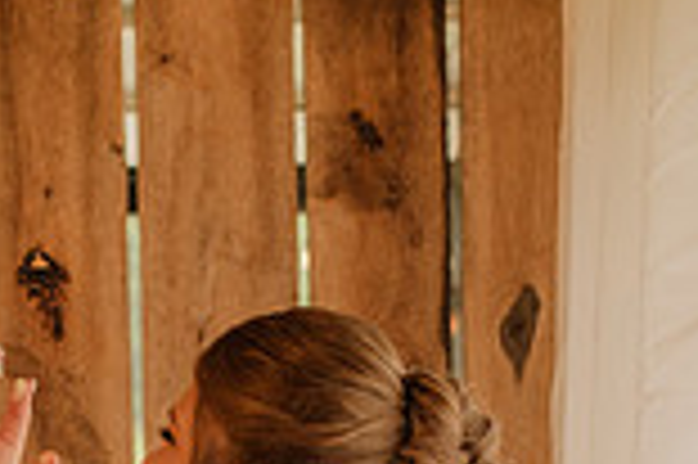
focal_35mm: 147
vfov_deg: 9.0
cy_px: 746
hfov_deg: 13.9
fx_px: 2847
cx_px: 164
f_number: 2.5
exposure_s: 1/200
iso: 640
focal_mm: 35
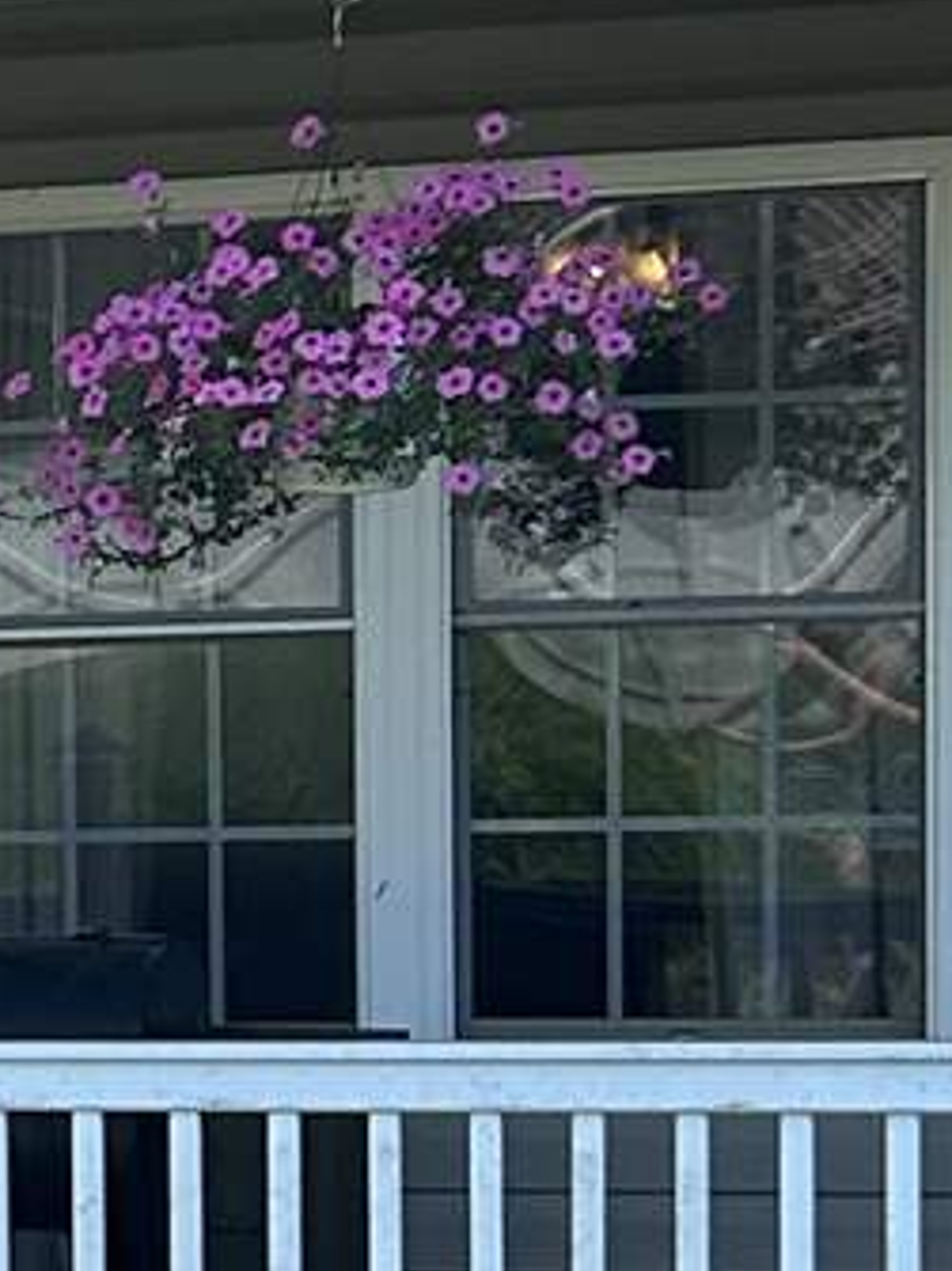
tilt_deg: -4.8
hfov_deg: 7.8
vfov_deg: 11.0
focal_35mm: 179
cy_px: 1123
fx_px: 6568
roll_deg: +1.8
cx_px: -1138
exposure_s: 1/1468
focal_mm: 5.7
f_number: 1.5
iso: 50
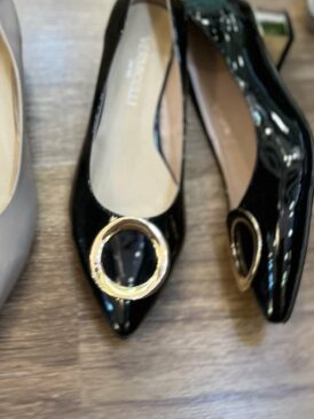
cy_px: 96
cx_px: 124
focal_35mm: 57
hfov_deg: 25.6
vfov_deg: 33.0
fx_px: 689
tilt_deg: -57.8
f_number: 1.6
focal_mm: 5.1
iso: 400
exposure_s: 1/33
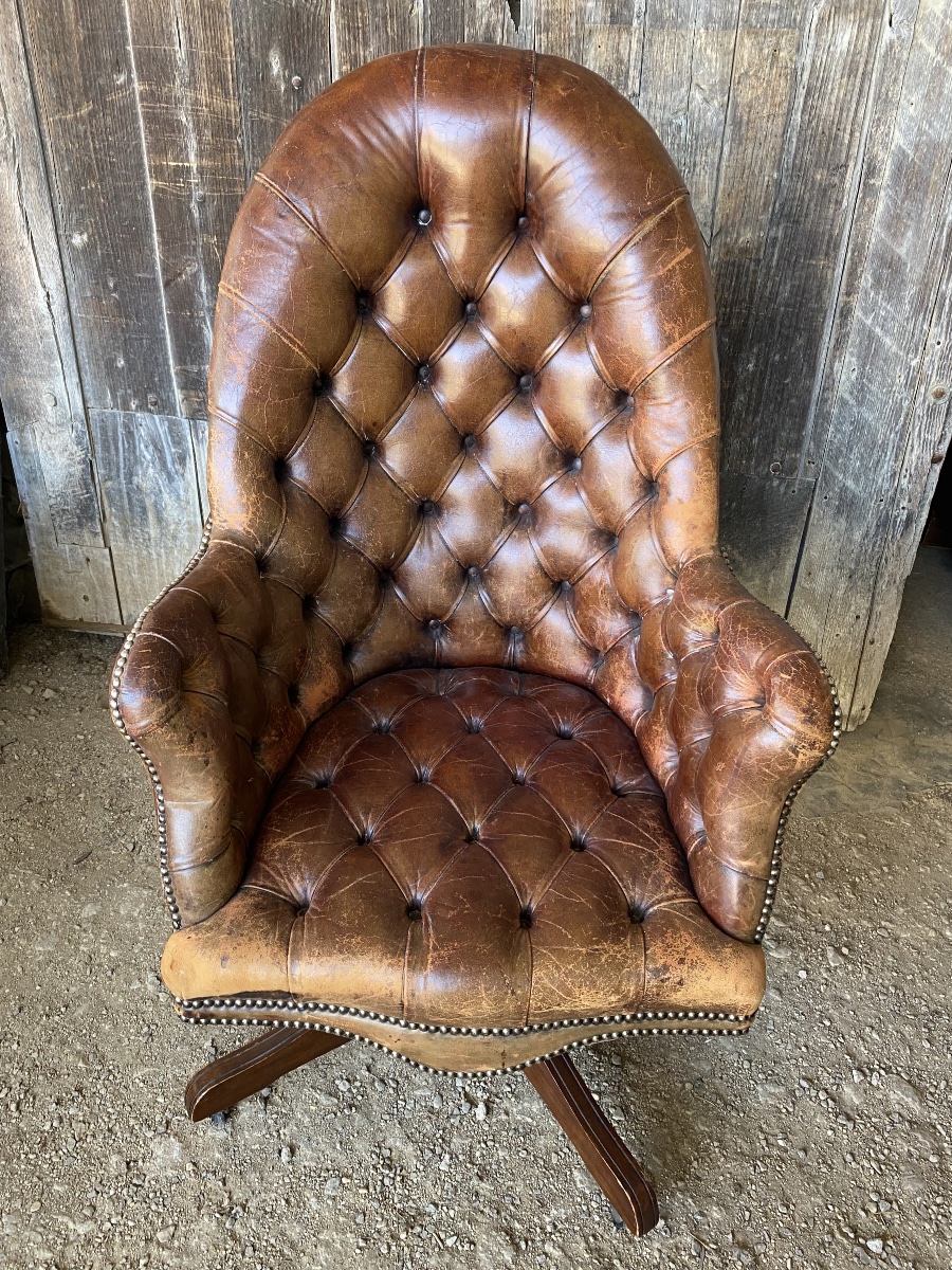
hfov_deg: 53.1
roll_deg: -3.5
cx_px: 476
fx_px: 953
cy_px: 635
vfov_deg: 67.3
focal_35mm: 26
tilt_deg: -29.8
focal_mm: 4.25
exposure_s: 1/81
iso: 125
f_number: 1.8
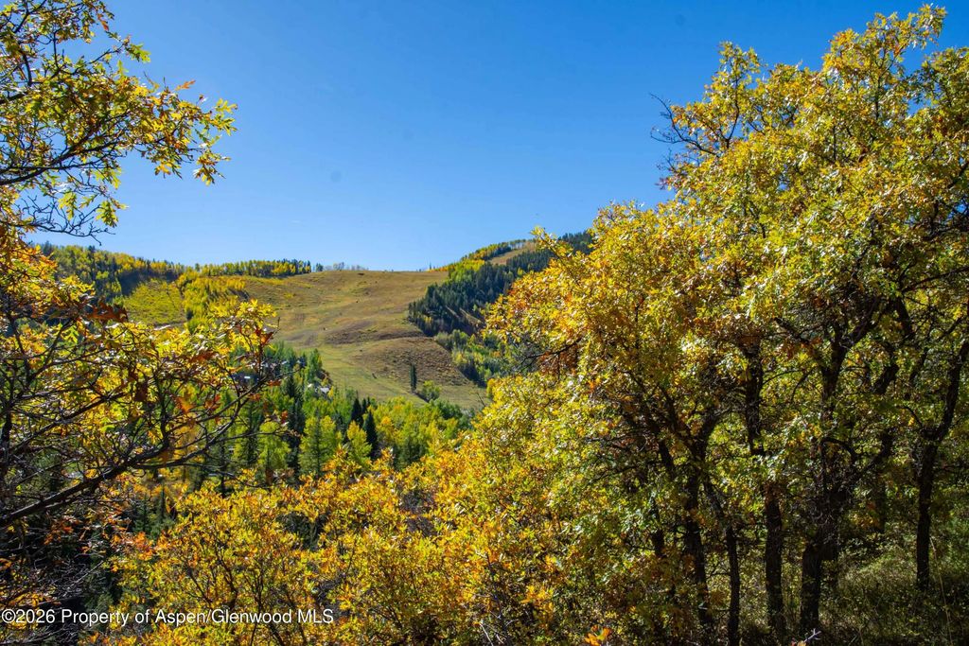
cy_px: 323
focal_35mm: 33
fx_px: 888
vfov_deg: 40.0
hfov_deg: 57.2
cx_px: 484
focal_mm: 22
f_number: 10
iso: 250
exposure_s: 1/250
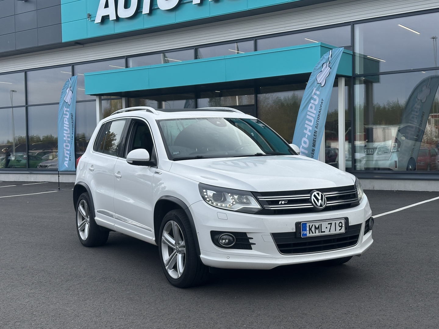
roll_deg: +0.6
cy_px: 164
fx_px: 609
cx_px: 220
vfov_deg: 30.3
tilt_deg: -0.7
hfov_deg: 39.7
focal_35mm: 48
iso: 64
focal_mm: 6.86
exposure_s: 1/1916
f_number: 1.78
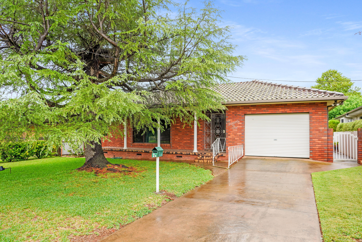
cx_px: 181
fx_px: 241
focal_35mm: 24
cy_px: 121
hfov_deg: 73.7
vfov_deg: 53.1
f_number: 4.5
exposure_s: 1/60
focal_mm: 16
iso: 100
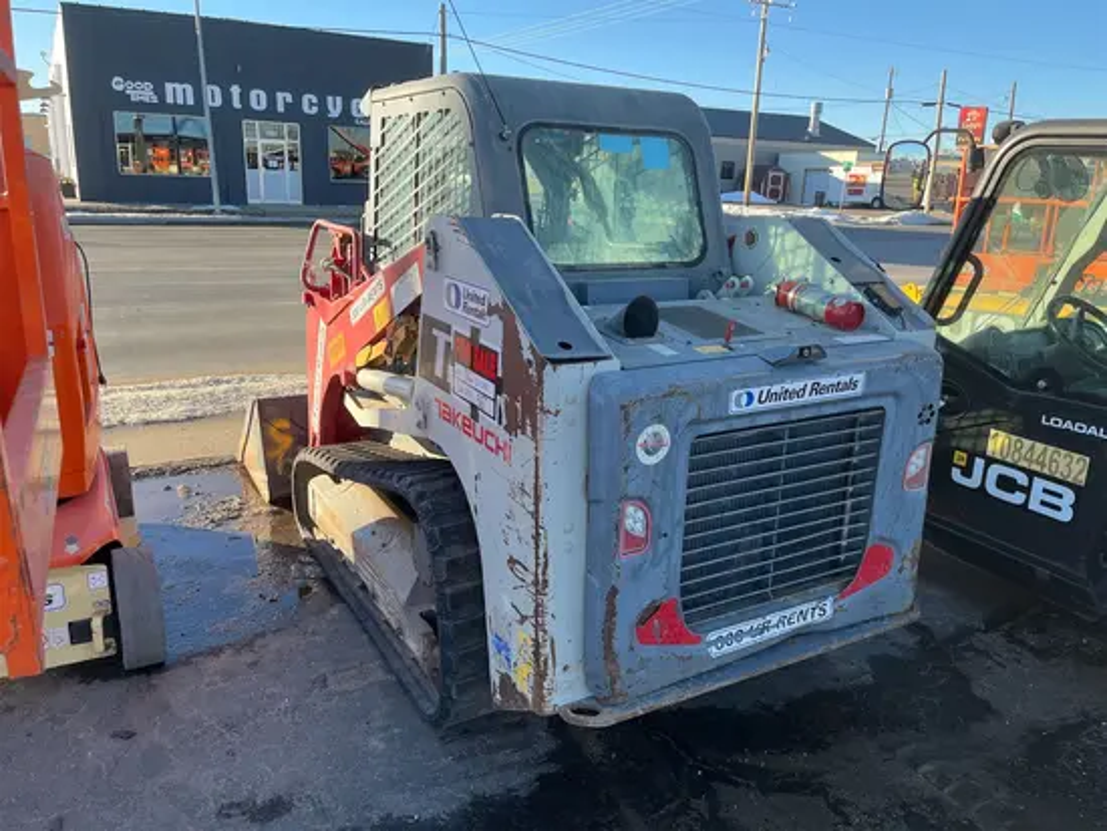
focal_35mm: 26
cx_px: 554
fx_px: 832
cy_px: 416
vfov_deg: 53.1
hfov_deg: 67.3
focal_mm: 5.1
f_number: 1.6
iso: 50
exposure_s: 1/710
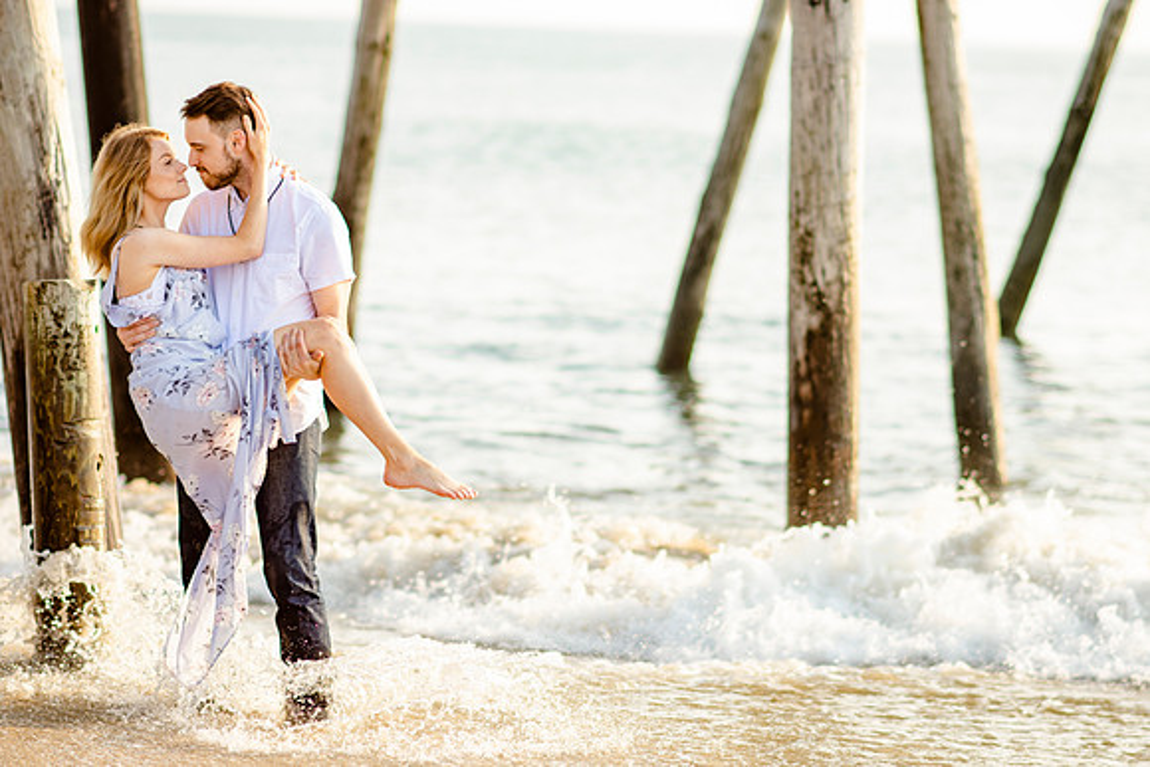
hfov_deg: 15.3
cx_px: 574
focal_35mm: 134
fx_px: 4277
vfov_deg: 10.3
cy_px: 383
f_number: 1.8
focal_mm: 85
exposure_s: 1/1000
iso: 125
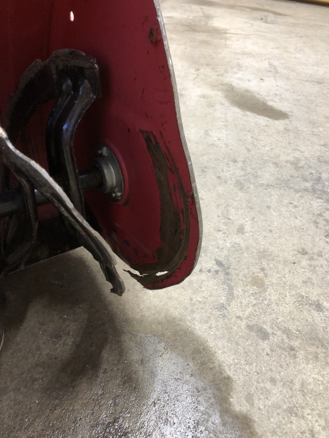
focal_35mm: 28
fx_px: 355
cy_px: 219
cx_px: 164
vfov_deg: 63.4
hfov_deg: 49.7
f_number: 1.8
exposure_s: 1/17
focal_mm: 4
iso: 40
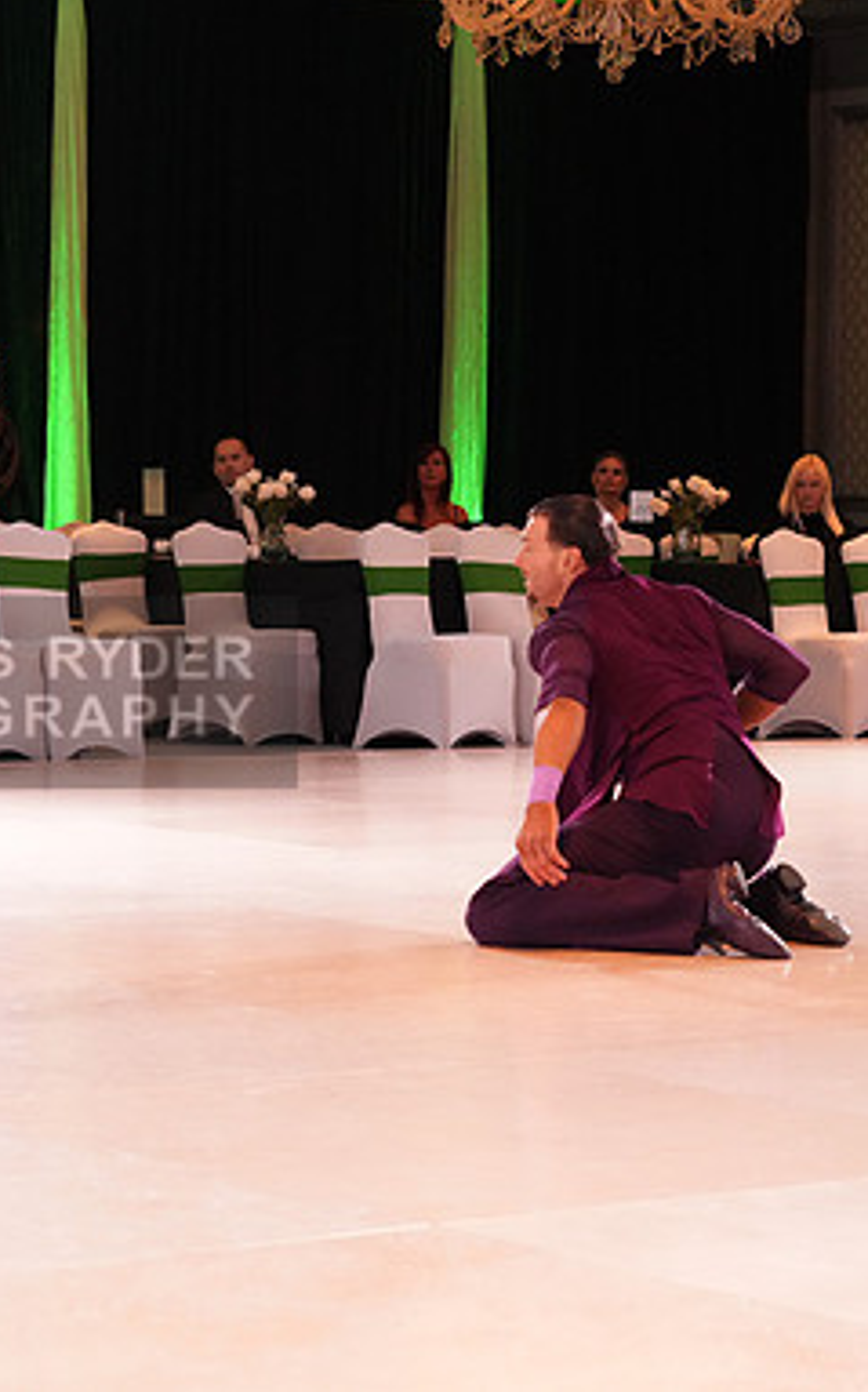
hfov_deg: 12.2
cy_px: 692
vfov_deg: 19.8
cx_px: -98
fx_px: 3979
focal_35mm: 105
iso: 5000
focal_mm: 68
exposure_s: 1/200
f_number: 7.1
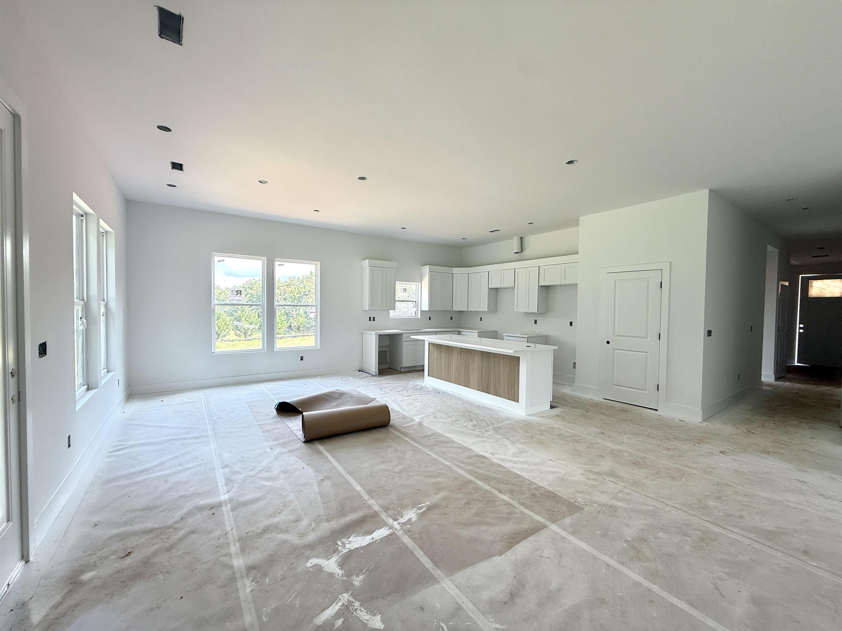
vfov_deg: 85.7
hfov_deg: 102.1
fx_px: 341
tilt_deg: -0.5
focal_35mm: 14
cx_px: 421
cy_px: 316
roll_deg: -1.5
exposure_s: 1/99
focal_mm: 2.22
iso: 80
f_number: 2.2
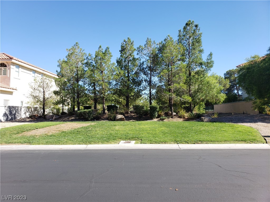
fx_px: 203
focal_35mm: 26
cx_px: 135
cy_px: 101
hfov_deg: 67.3
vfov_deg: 53.1
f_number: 2.4
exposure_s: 1/682
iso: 50
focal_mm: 4.3
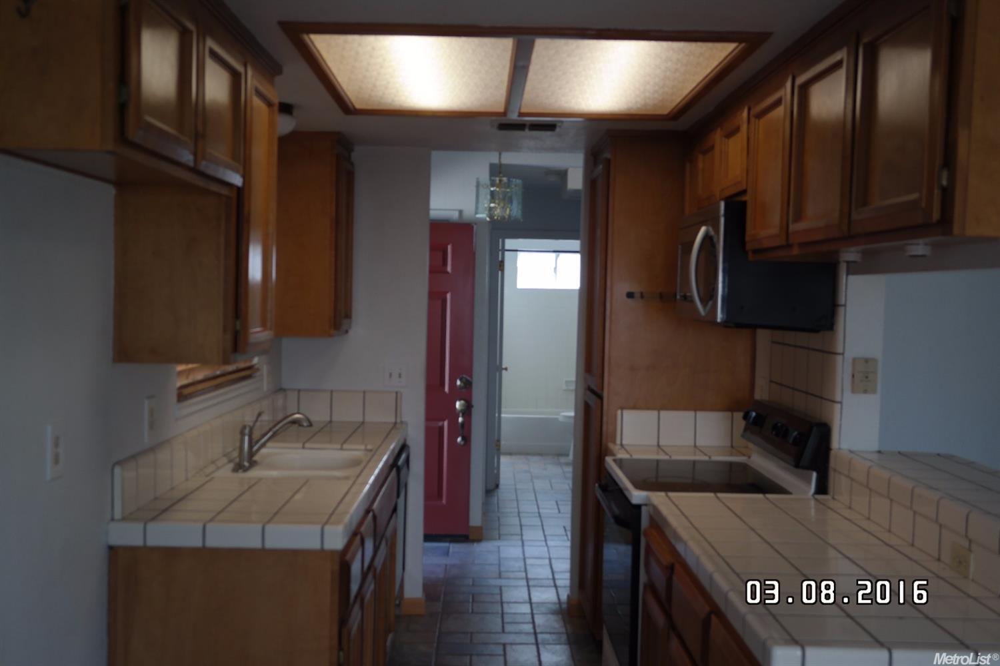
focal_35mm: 36
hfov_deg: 53.1
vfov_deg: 36.9
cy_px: 333
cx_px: 500
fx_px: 1000
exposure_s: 1/60
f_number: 4
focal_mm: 24
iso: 200
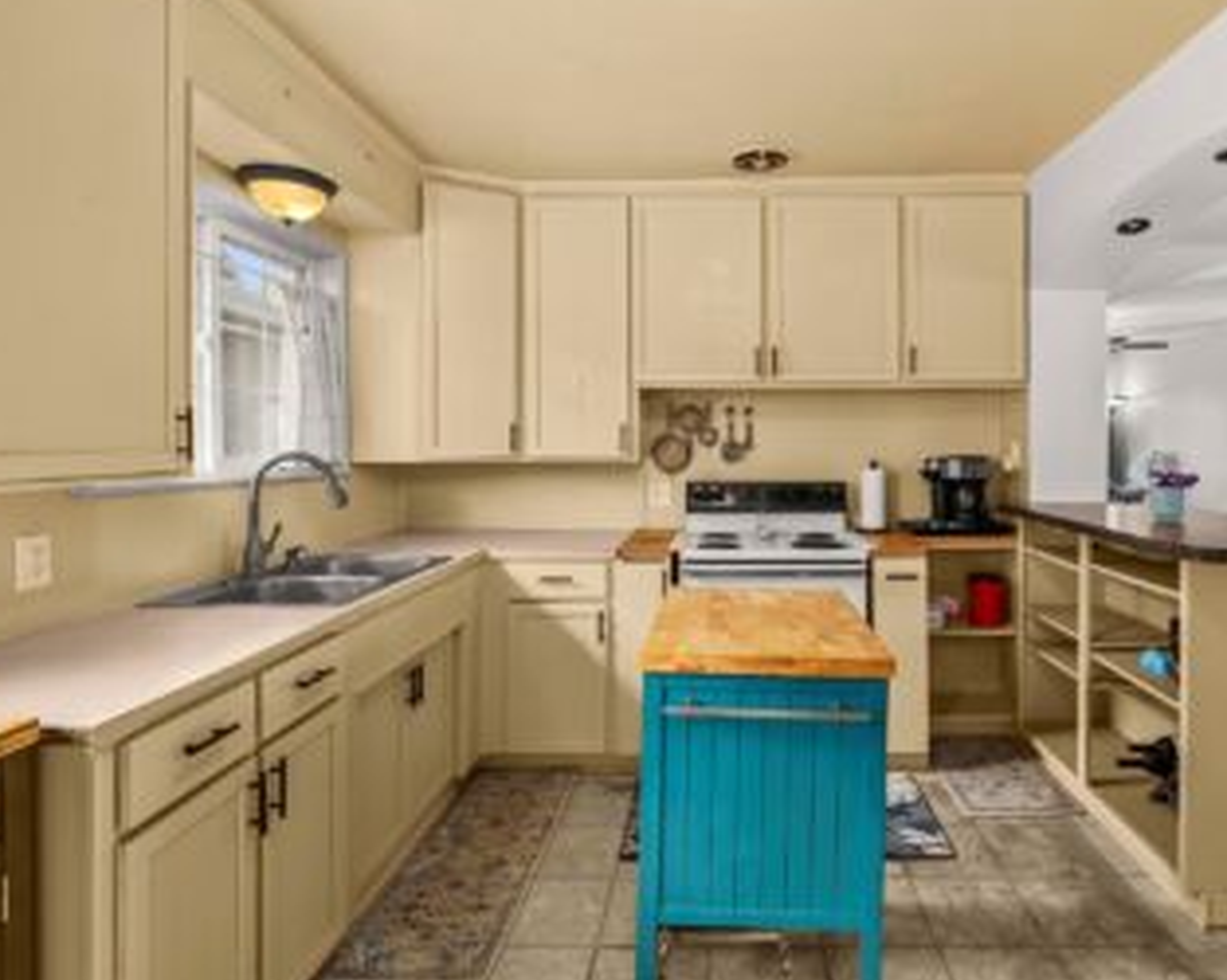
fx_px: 653
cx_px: 729
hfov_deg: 85.5
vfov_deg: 73.7
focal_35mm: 18
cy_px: 468
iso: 1000
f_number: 7.1
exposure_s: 1/13
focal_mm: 15
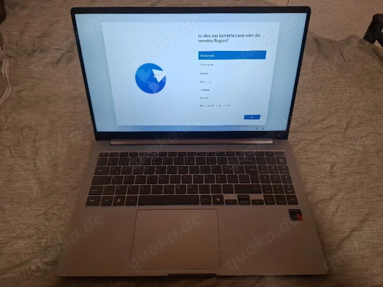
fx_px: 254
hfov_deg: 73.9
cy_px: 144
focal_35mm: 23
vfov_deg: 58.9
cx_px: 192
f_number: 1.8
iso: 200
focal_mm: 5.54
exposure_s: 1/100
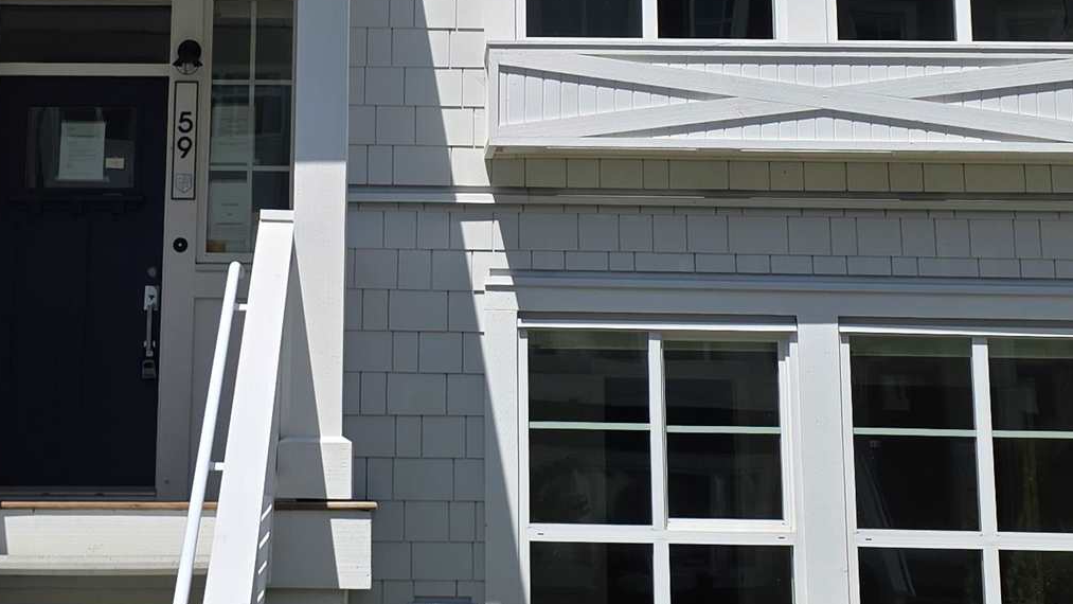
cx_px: 391
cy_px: 86
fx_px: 2162
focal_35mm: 76
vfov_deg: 15.7
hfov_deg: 27.8
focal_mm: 6.3
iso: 64
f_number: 1.7
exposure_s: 1/7944
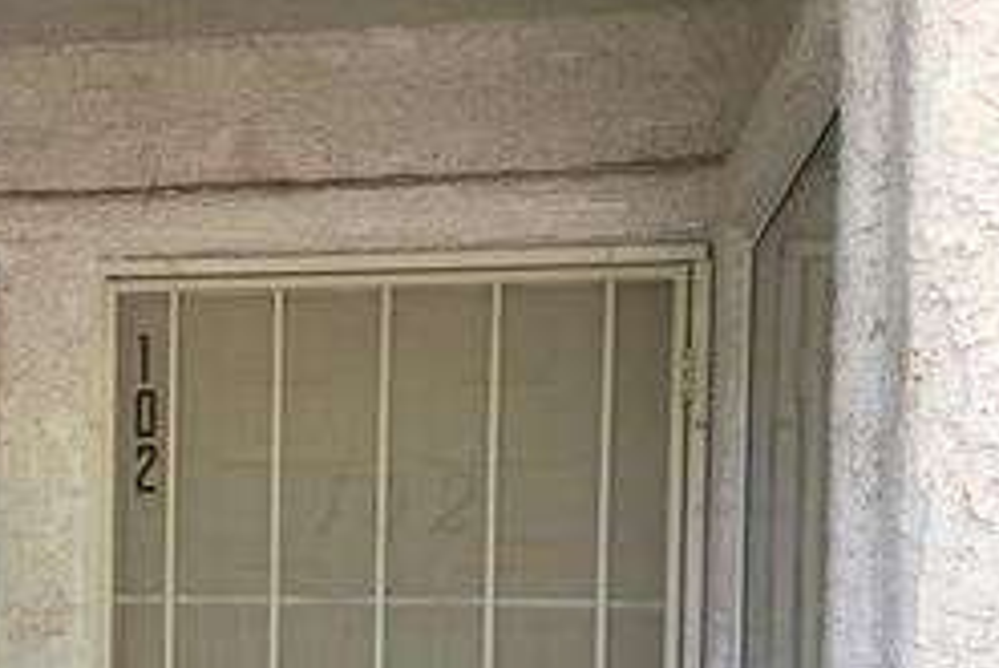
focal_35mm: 61
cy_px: 719
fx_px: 1694
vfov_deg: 21.3
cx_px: 178
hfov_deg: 31.9
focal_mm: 4.15
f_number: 2.2
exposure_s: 1/121
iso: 32
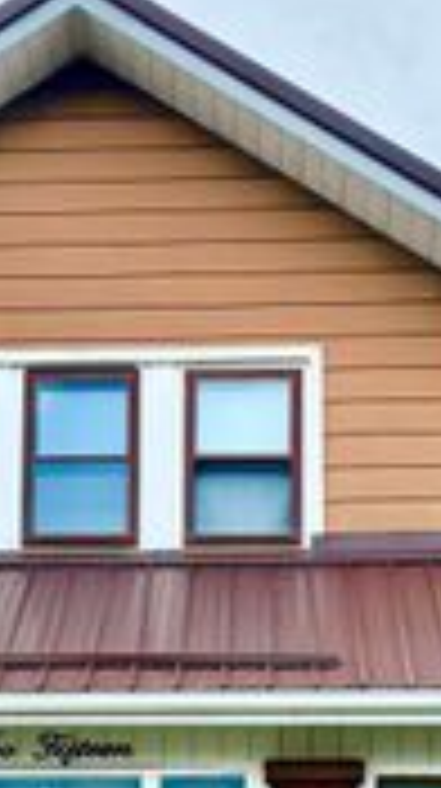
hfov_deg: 11.2
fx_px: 2253
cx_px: 108
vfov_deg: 19.4
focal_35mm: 108
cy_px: 723
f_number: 1.6
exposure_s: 1/615
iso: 50
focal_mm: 5.96
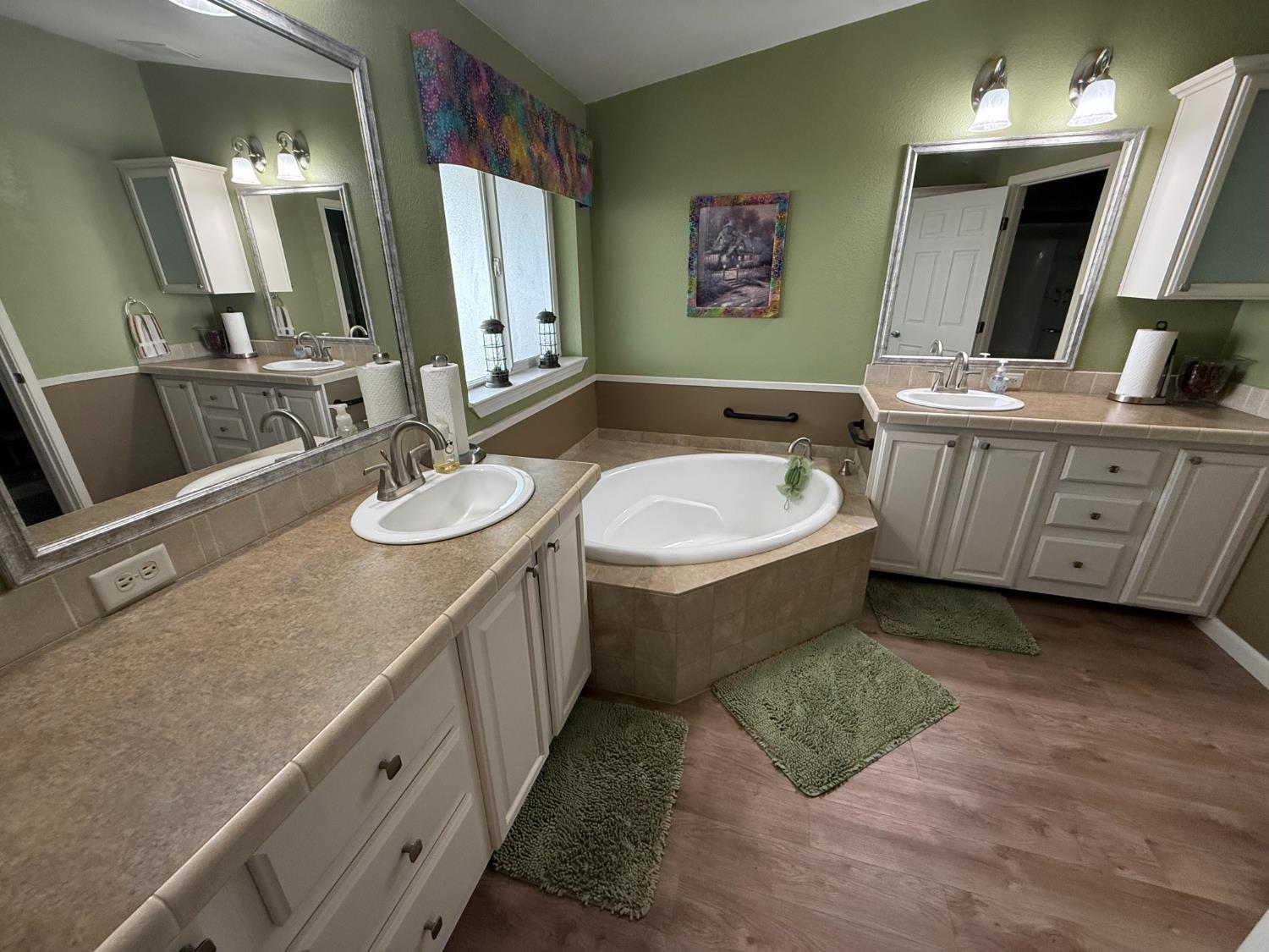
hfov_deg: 102.1
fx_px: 513
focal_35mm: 14
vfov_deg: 85.7
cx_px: 634
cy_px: 476
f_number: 2.2
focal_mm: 2.22
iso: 400
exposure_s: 1/120
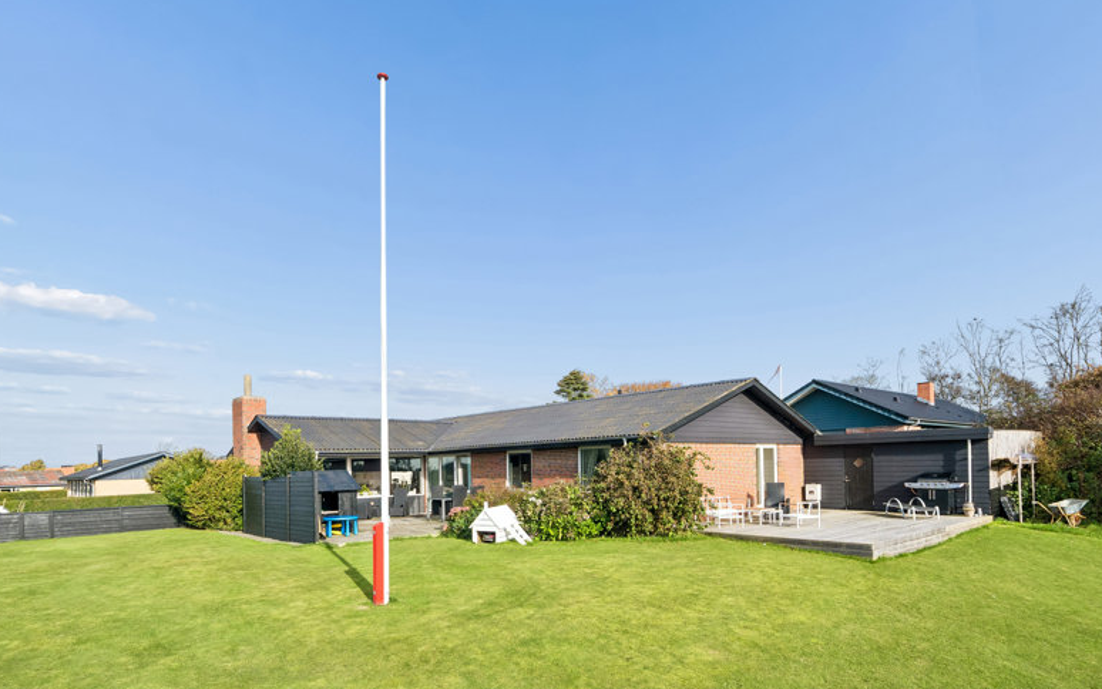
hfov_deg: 85.1
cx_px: 550
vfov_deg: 59.6
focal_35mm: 20
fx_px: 601
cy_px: 372
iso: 640
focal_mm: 19
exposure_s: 1/1250
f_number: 8
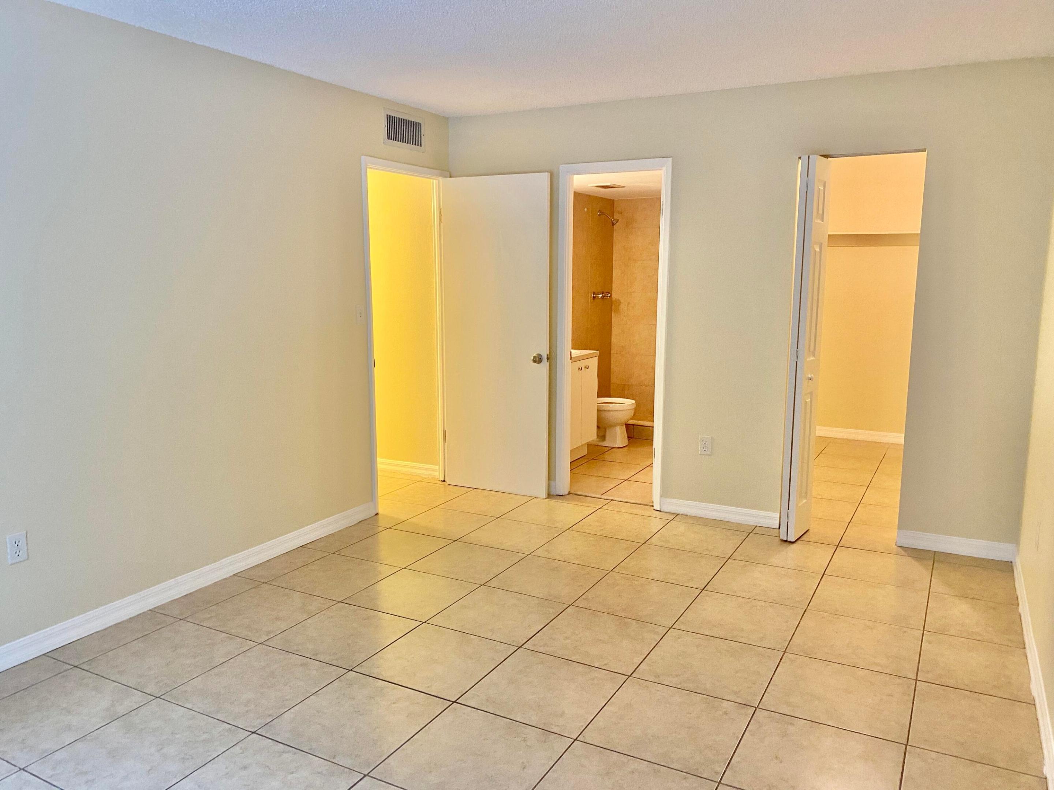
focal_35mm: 26
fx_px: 792
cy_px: 395
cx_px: 527
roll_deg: +0.0
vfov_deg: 53.1
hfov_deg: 67.3
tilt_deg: -8.8
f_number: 1.8
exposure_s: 1/60
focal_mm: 4.25
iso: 250
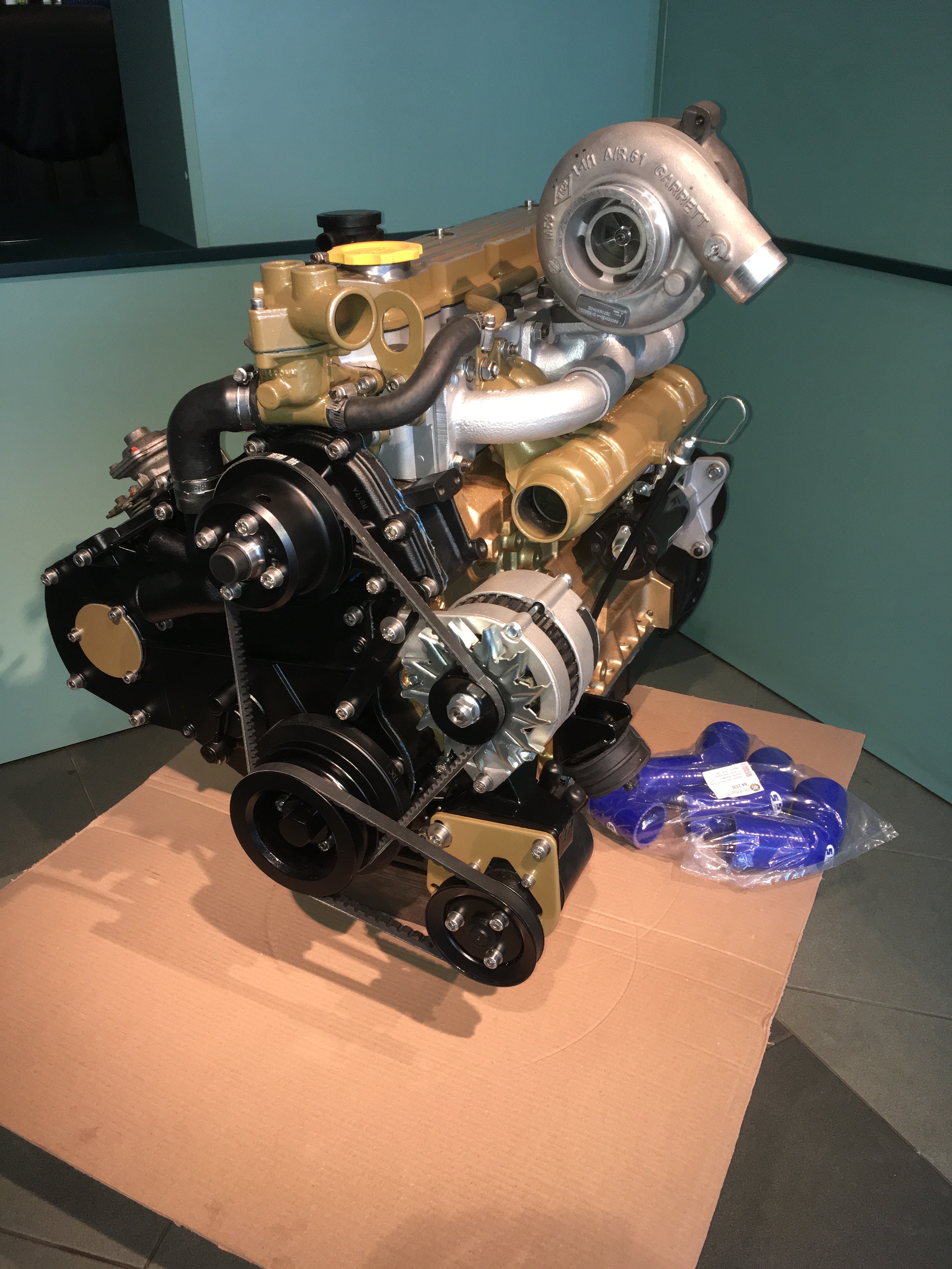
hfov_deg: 48.2
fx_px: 1063
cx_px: 476
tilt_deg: -29.2
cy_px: 634
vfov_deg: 61.7
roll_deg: -0.3
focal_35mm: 29
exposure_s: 1/33
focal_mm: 4.15
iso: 125
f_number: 2.2
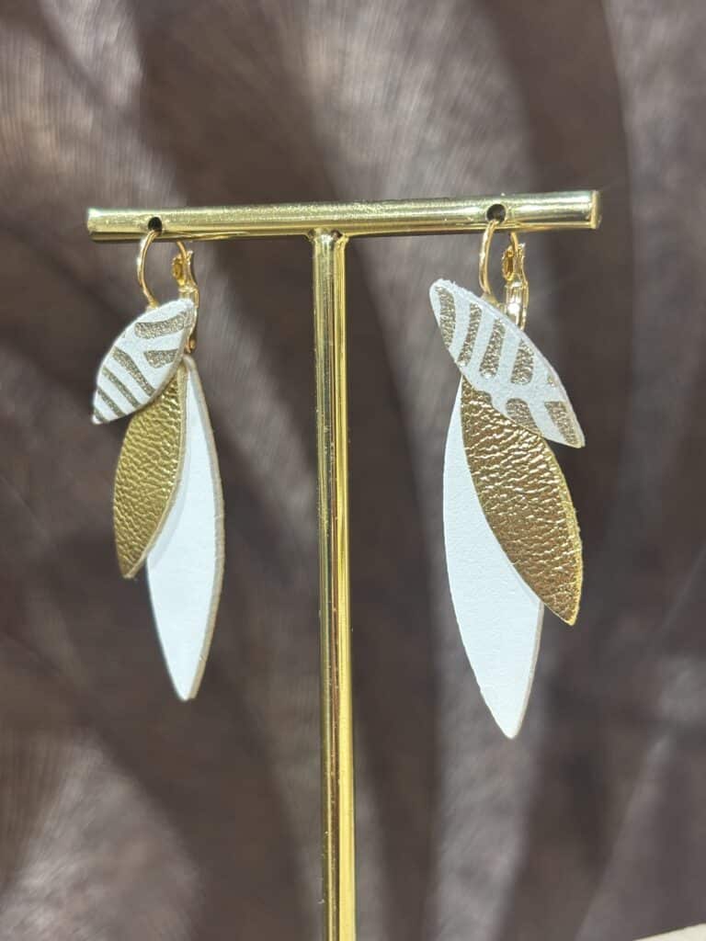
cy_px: 470
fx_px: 1414
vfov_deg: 36.8
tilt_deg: -8.7
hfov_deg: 28.0
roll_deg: +1.0
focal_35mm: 52
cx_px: 353
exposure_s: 1/100
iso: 100
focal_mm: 5.96
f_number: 1.6
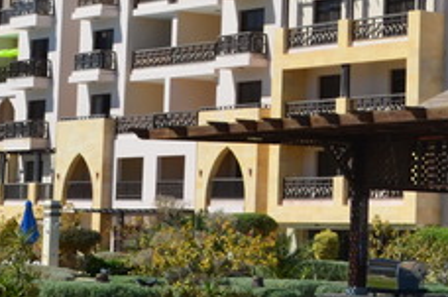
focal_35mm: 153
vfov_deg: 8.9
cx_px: 409
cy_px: 49
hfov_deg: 13.3
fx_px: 1897
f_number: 11
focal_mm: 29
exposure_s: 1/125
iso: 100
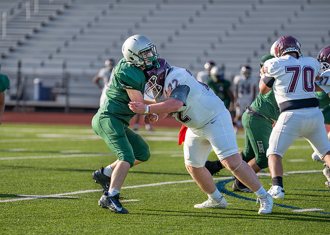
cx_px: 136
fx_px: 2445
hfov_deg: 7.7
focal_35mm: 261
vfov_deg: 5.5
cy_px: 111
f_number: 2.8
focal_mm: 200
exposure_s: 1/2500
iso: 250
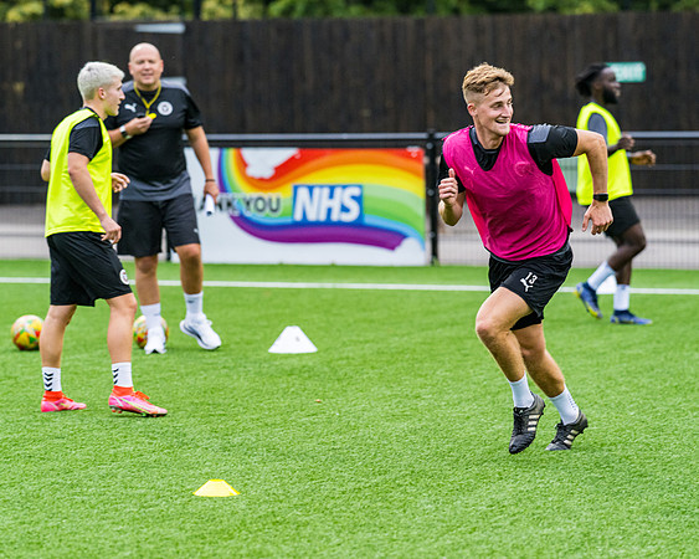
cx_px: 355
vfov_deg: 9.5
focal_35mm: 162
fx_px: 3357
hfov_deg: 11.9
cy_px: 274
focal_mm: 135
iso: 1250
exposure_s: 1/1000
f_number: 2.5
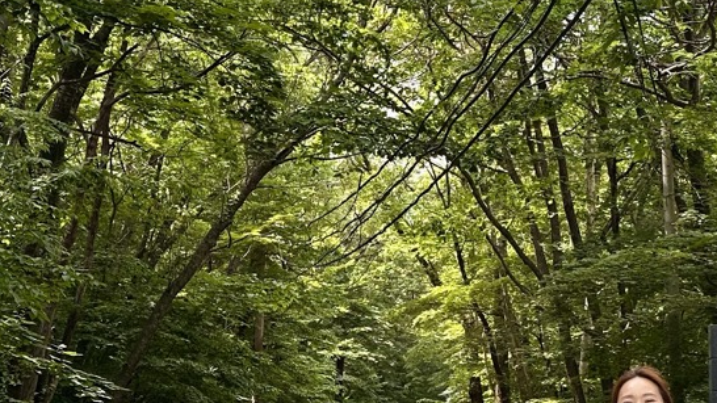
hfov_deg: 41.4
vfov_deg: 23.9
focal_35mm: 49
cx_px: 498
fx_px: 931
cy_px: 341
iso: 80
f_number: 1.78
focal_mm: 6.86
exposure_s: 1/439
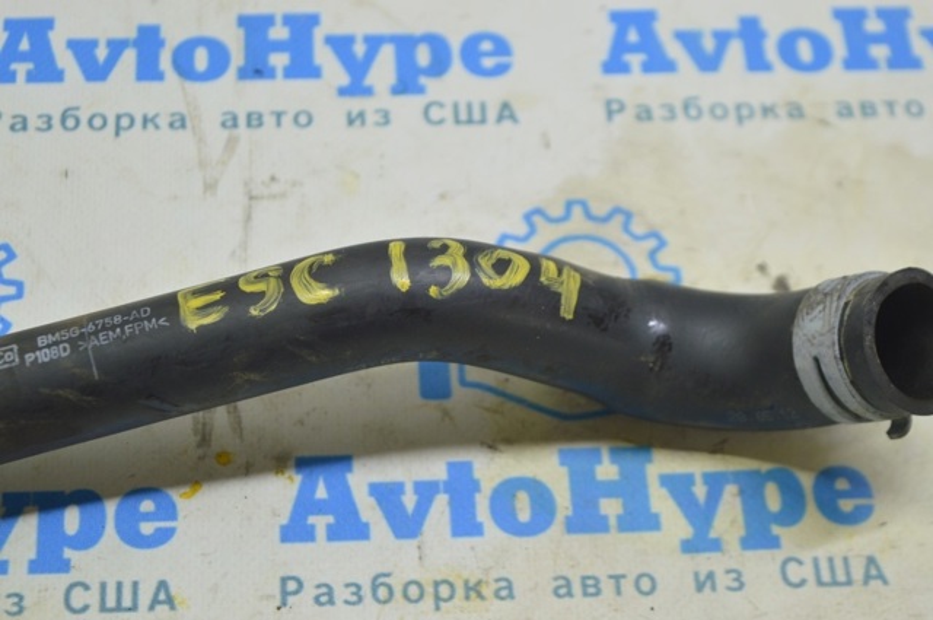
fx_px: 2135
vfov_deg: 16.5
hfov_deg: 24.6
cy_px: 310
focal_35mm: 82
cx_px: 466
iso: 400
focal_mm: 55
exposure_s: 1/20
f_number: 5.6
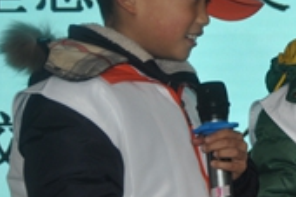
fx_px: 1815
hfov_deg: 9.1
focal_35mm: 221
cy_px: 63
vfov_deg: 6.2
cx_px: 432
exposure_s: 1/100
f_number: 5
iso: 400
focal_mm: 50
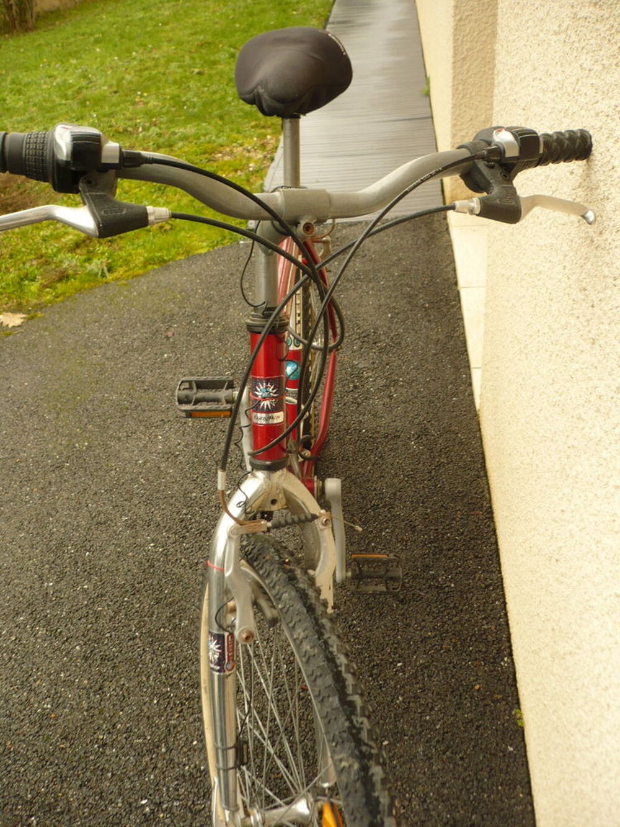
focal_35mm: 35
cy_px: 414
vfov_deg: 52.6
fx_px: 836
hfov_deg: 40.7
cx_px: 310
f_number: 2.8
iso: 100
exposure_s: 1/60
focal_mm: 5.8
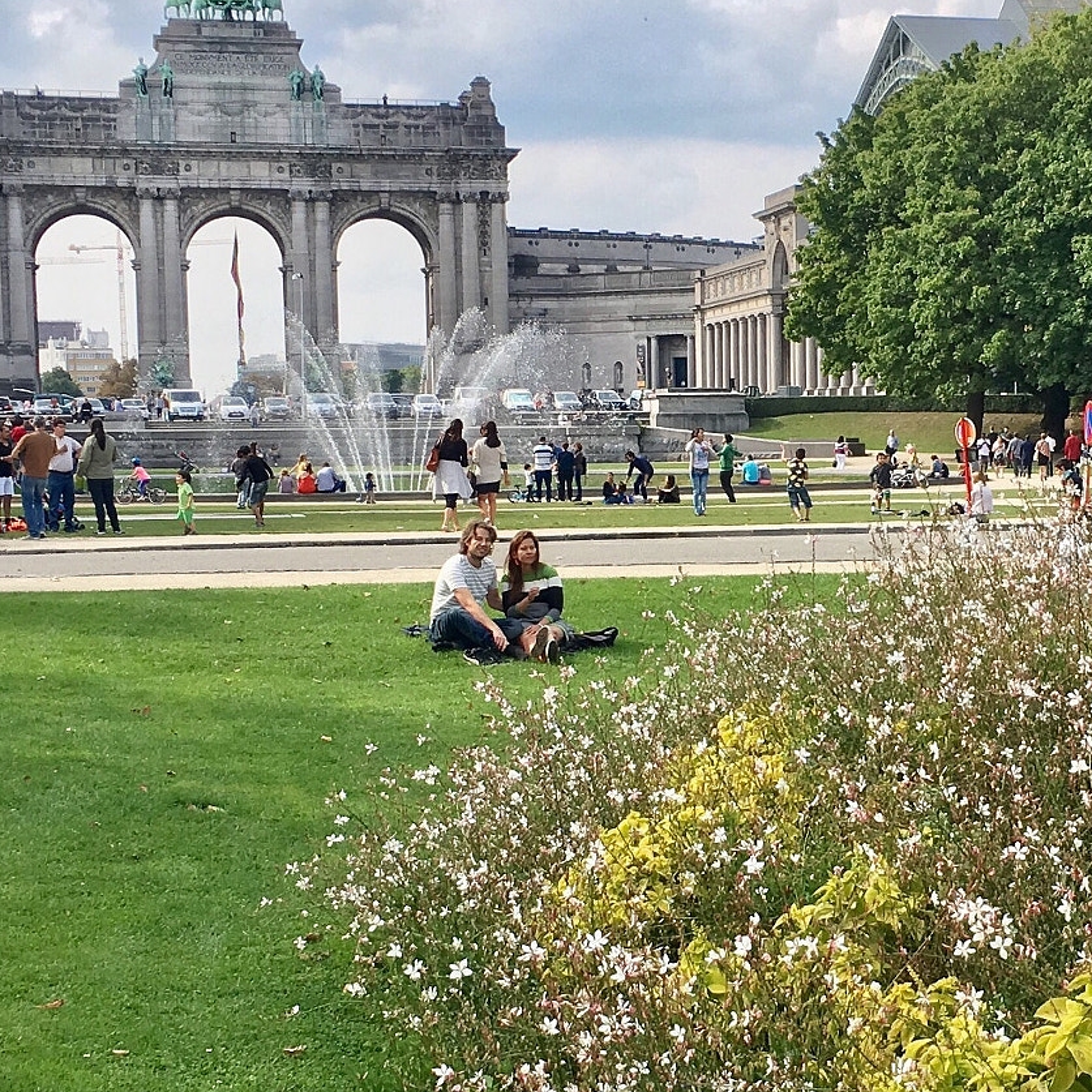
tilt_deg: -4.1
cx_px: 344
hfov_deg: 34.3
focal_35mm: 49
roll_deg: -0.3
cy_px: 478
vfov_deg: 34.6
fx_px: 1749
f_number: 2.2
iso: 25
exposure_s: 1/646
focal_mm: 4.15
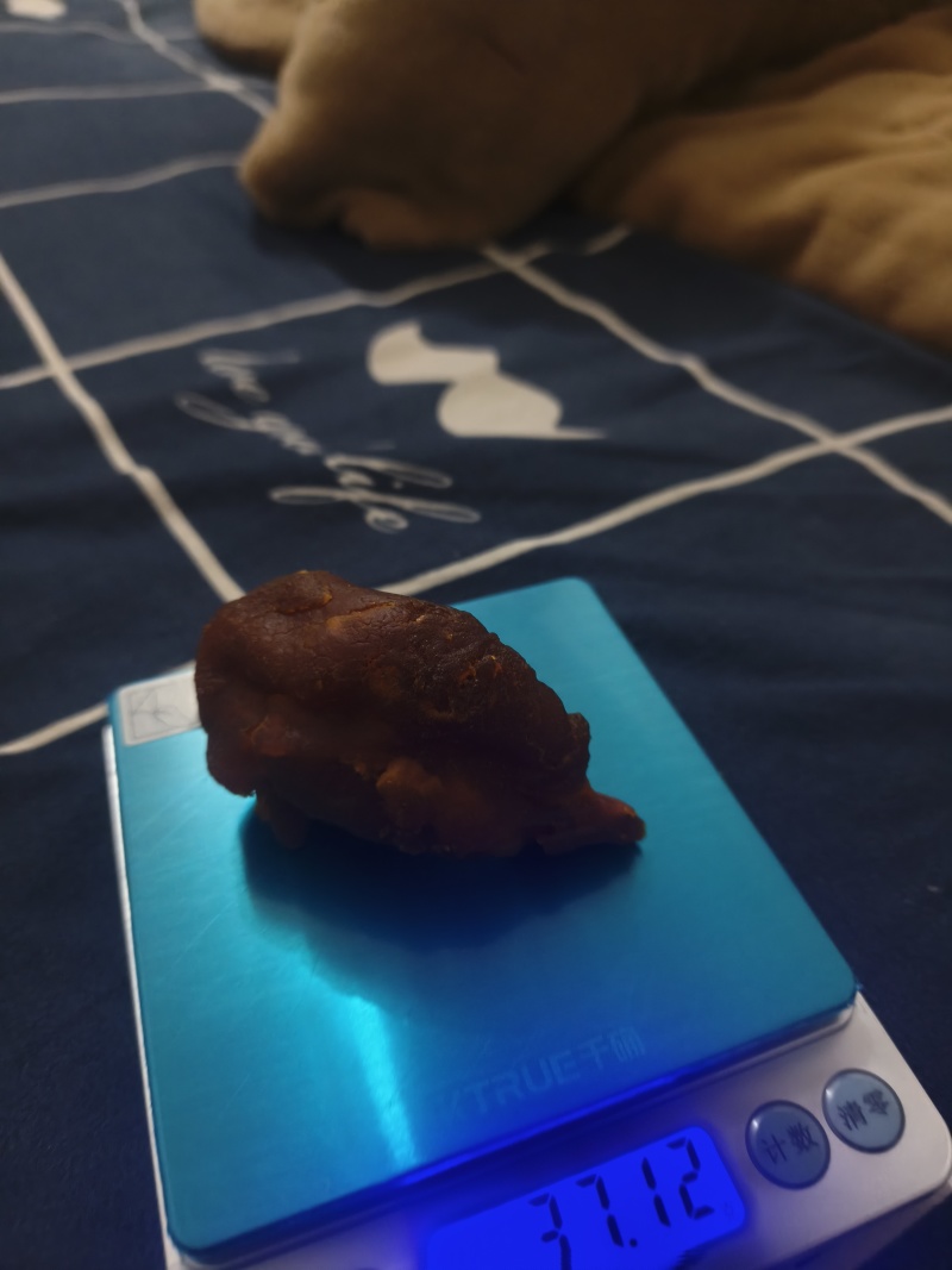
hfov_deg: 58.9
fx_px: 844
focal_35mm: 23
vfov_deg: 73.9
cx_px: 476
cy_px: 635
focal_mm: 5.56
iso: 1000
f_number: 1.88
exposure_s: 1/20
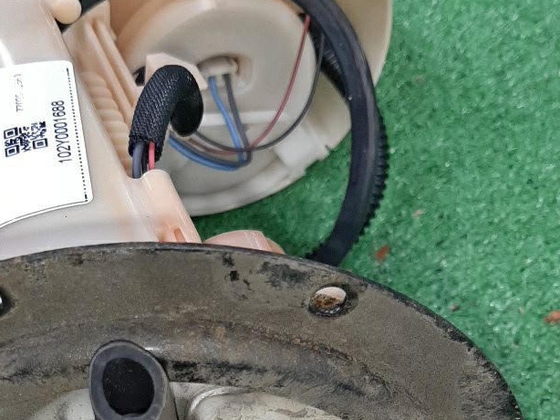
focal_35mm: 61
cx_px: 181
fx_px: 986
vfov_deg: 22.7
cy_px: 459
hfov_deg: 31.4
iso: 97
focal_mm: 3.93
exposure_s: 1/50
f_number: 1.7
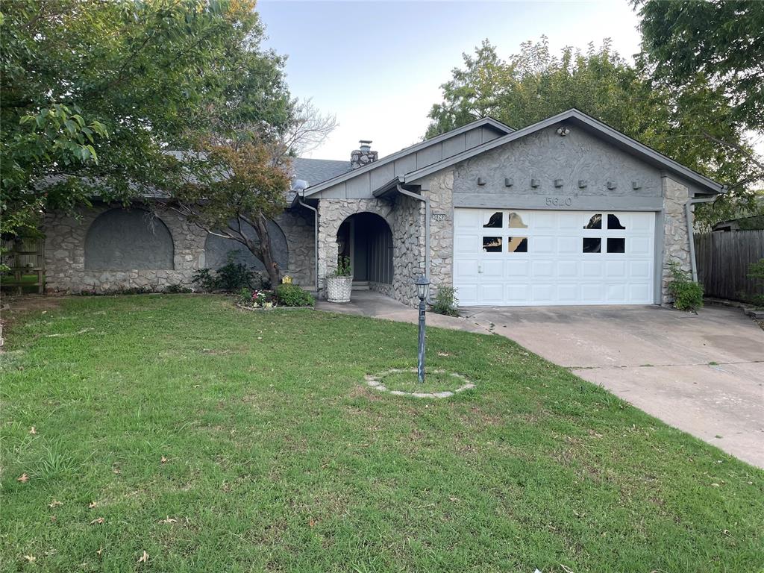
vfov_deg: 53.1
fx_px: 574
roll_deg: -0.5
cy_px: 286
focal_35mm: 26
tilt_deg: -1.9
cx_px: 382
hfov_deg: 67.3
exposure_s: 1/121
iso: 64
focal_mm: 4.2
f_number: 1.6
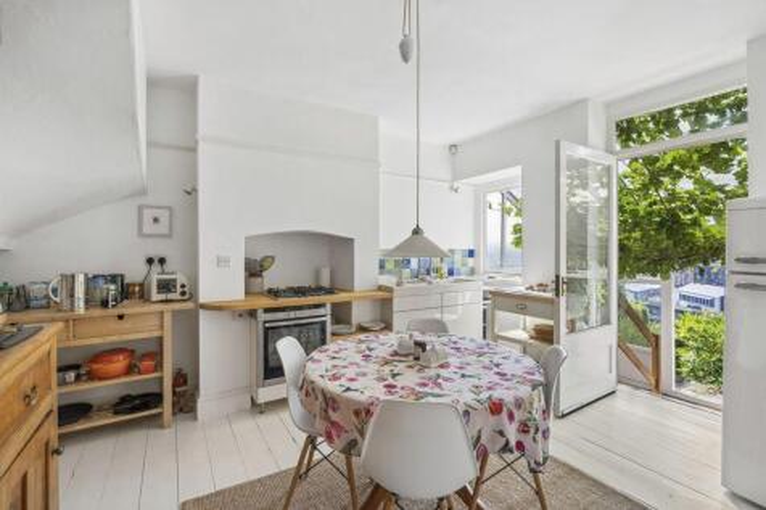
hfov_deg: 96.8
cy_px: 255
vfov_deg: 73.7
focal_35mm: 16
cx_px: 383
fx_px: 340
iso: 160
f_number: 8
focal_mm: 16
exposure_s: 1/20
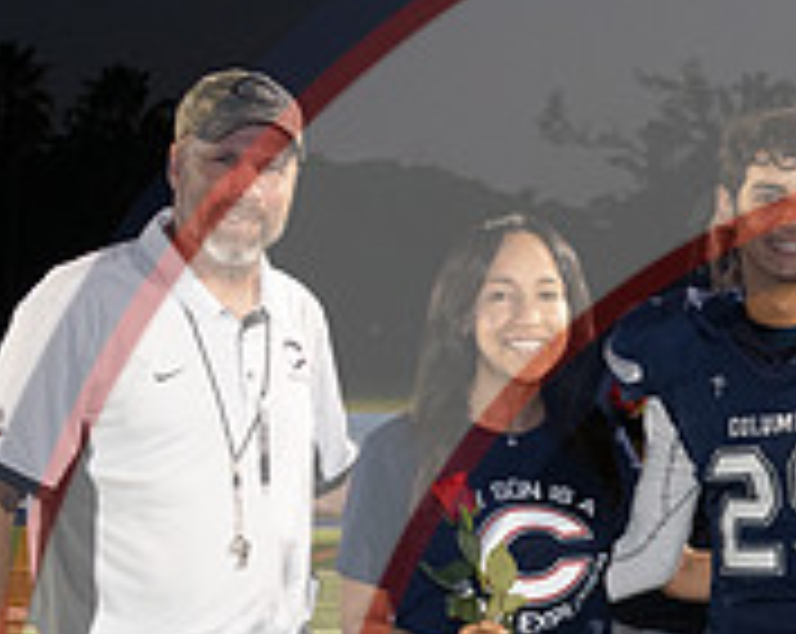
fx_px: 3716
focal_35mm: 158
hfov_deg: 12.0
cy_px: 683
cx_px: 944
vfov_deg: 9.7
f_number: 7.1
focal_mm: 44
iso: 1600
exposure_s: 1/60
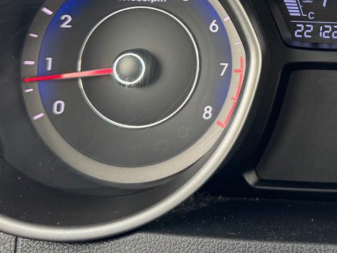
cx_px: 333
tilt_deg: -14.1
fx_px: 623
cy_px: -21
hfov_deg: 28.5
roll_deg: -0.3
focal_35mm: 64
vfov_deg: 21.8
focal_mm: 6.76
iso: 125
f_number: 1.78
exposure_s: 1/121
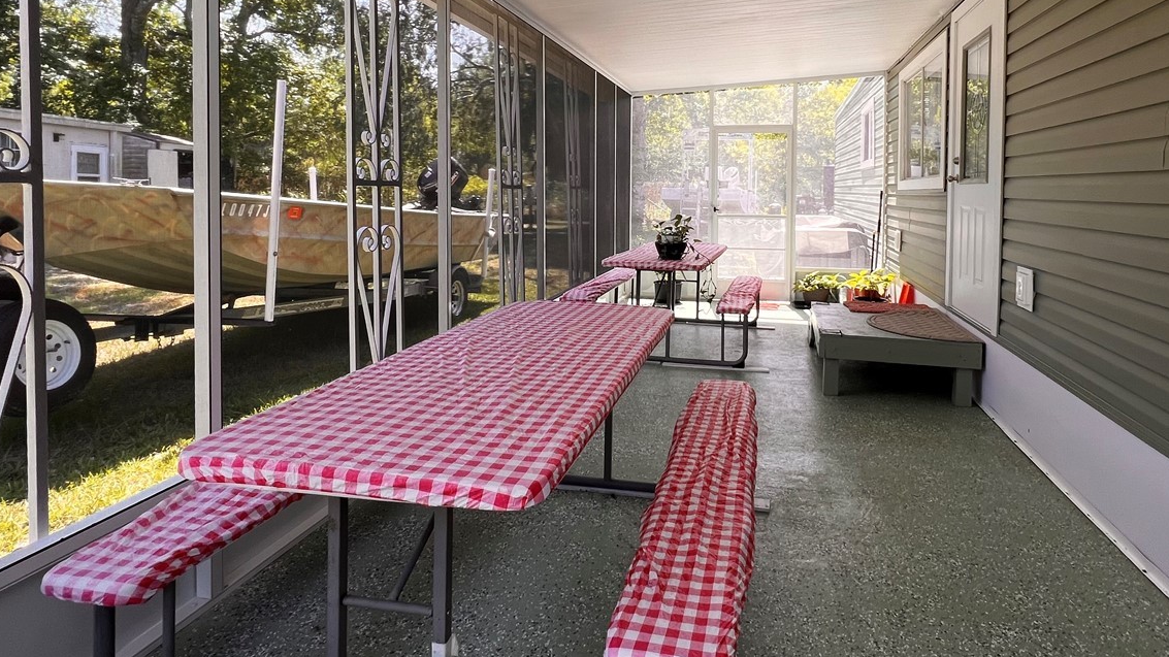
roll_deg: +0.4
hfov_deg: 86.3
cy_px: 198
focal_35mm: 20
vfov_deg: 54.3
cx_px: 653
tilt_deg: -0.3
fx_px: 620
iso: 32
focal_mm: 1.57
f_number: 1.8
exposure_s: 1/155
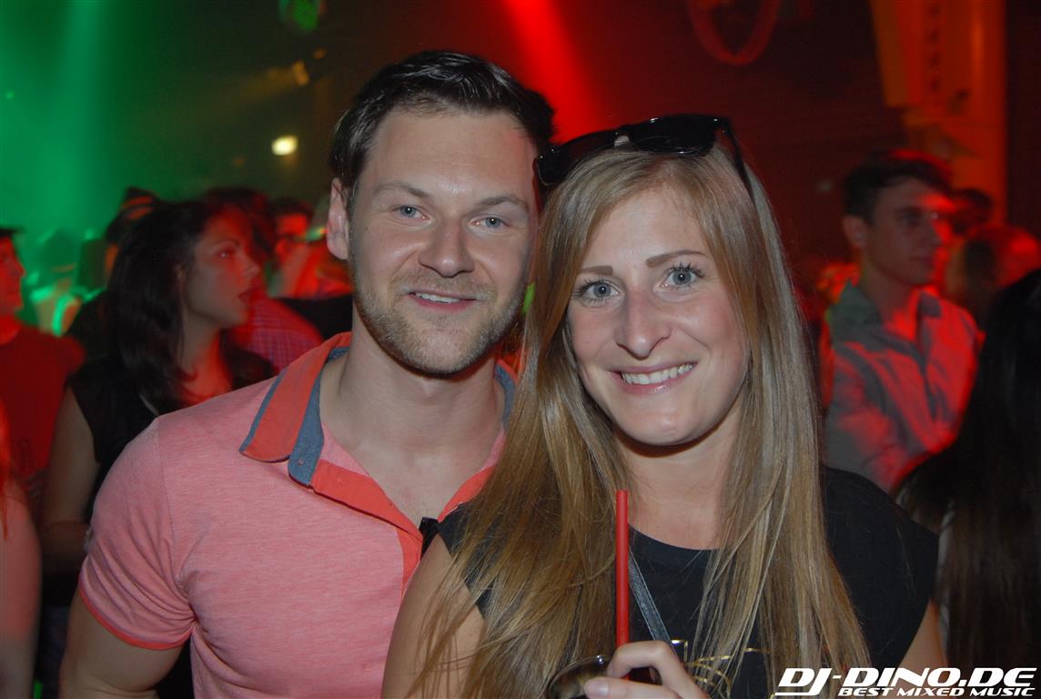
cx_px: 520
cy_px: 350
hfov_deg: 46.3
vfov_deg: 32.0
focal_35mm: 42
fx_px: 1217
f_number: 5.6
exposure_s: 1/6
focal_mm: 28
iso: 400
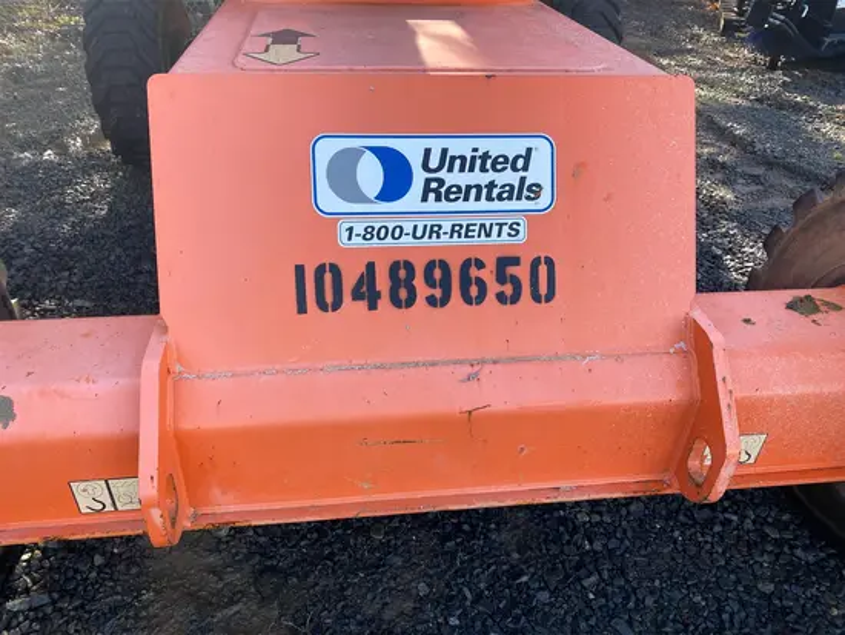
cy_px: 318
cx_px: 422
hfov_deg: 67.3
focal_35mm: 26
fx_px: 635
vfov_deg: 53.1
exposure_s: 1/312
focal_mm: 4.25
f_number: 1.8
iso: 32
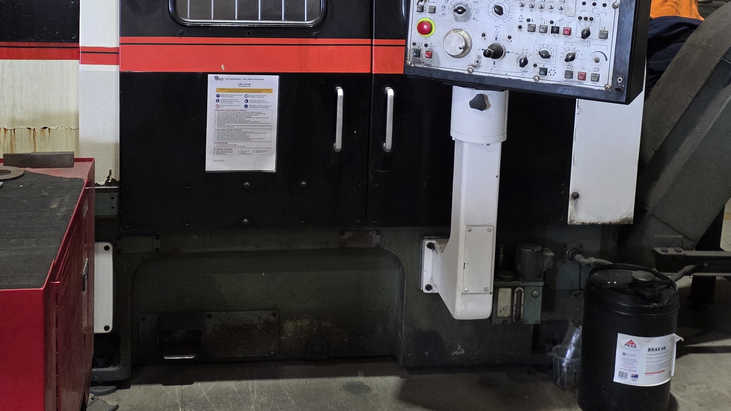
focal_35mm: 48
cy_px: 62
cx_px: 337
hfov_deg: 42.9
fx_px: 930
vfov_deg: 24.4
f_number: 1.7
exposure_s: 1/100
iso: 250
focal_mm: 6.25
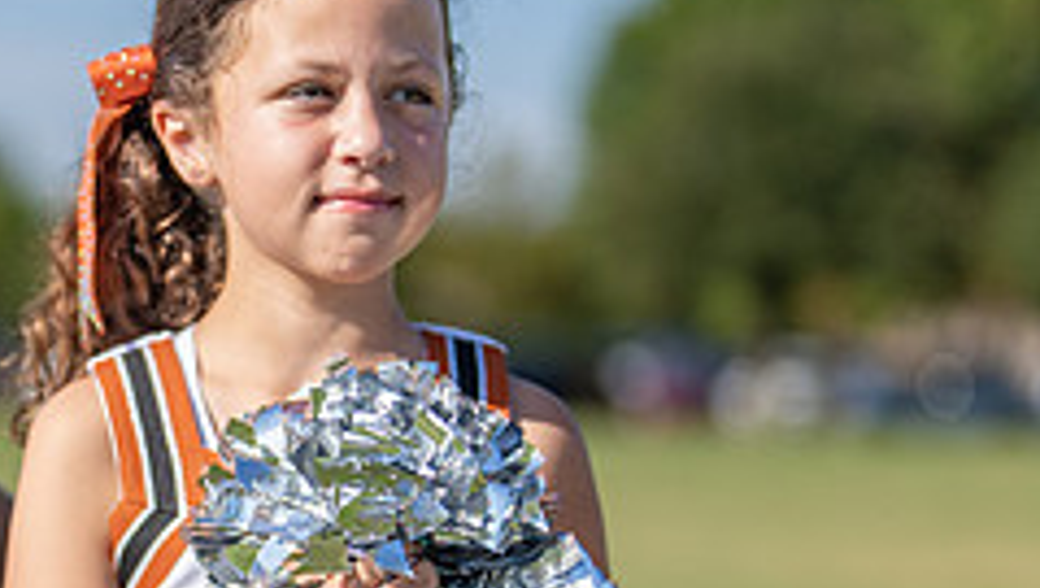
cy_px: 523
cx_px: 287
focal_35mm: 136
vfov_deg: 8.9
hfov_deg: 15.7
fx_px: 3754
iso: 100
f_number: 1.2
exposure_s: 1/6400
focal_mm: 50
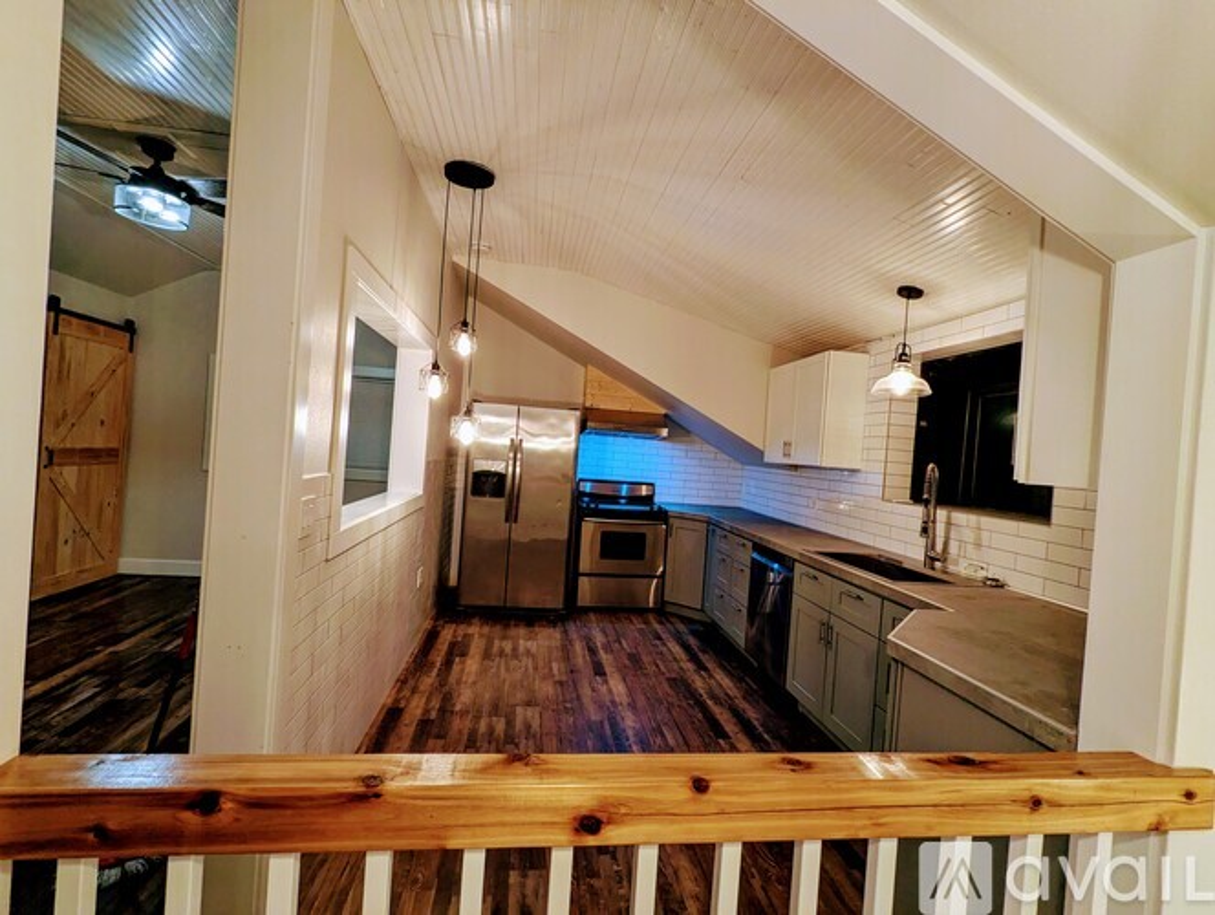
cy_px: 458
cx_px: 608
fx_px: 562
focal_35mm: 16
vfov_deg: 78.2
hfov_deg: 94.4
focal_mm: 2.35
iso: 125
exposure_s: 1/30
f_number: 2.2
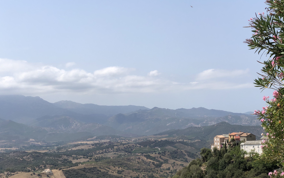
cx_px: 143
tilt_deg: +1.5
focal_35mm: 56
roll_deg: +2.9
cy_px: 104
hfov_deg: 36.3
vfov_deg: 23.1
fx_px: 433
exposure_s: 1/1675
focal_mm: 6
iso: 16
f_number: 2.4
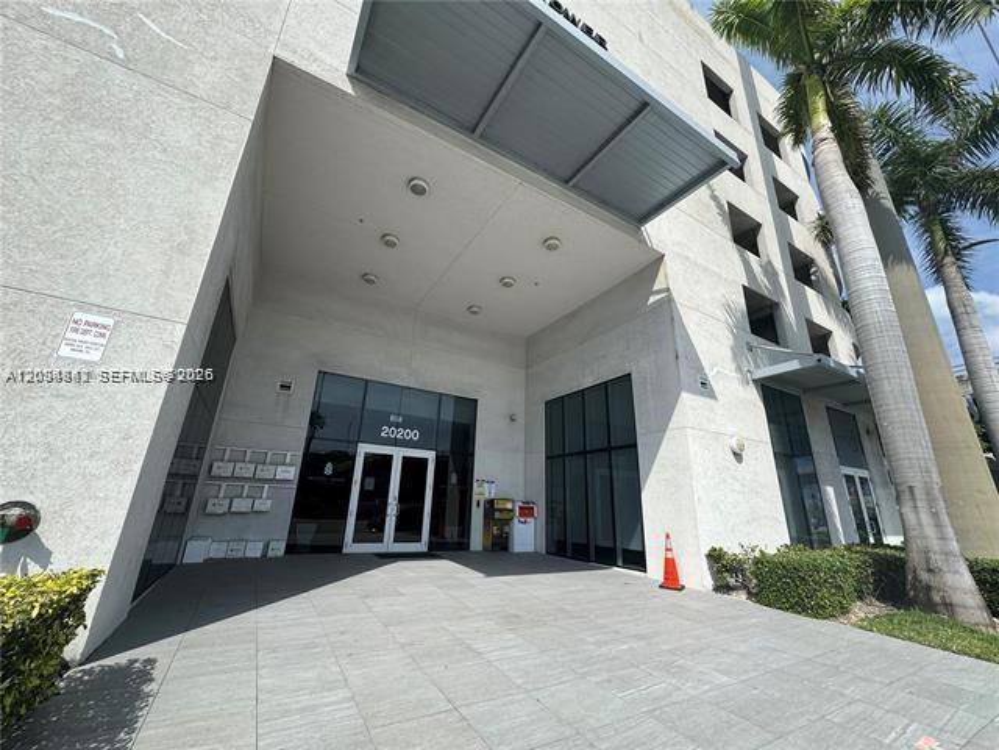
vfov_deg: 85.7
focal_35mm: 14
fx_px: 404
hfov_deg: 102.1
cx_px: 500
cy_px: 375
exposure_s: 1/1600
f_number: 2.2
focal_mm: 2.22
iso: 50
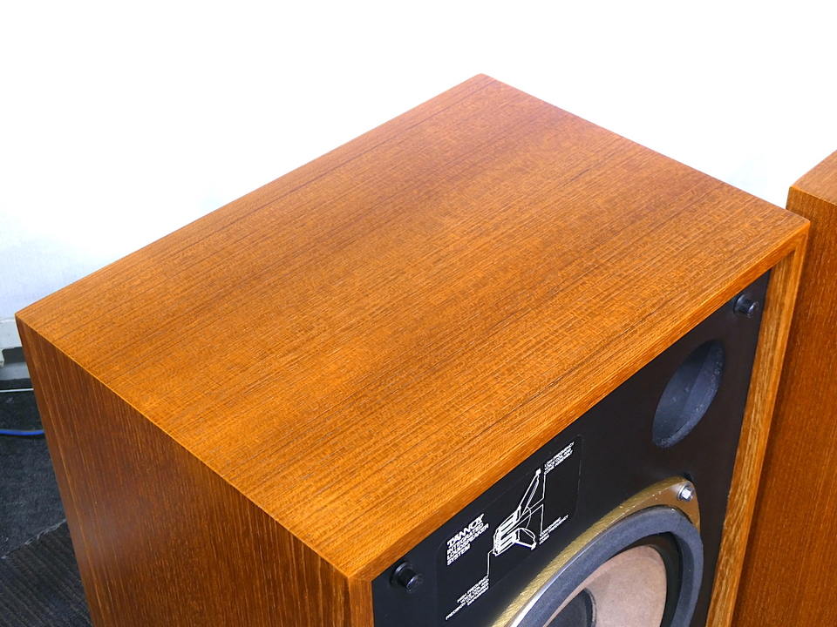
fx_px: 1306
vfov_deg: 27.0
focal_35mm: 54
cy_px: 314
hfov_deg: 35.5
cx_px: 418
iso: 200
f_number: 4.1
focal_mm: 9.6
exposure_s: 1/6
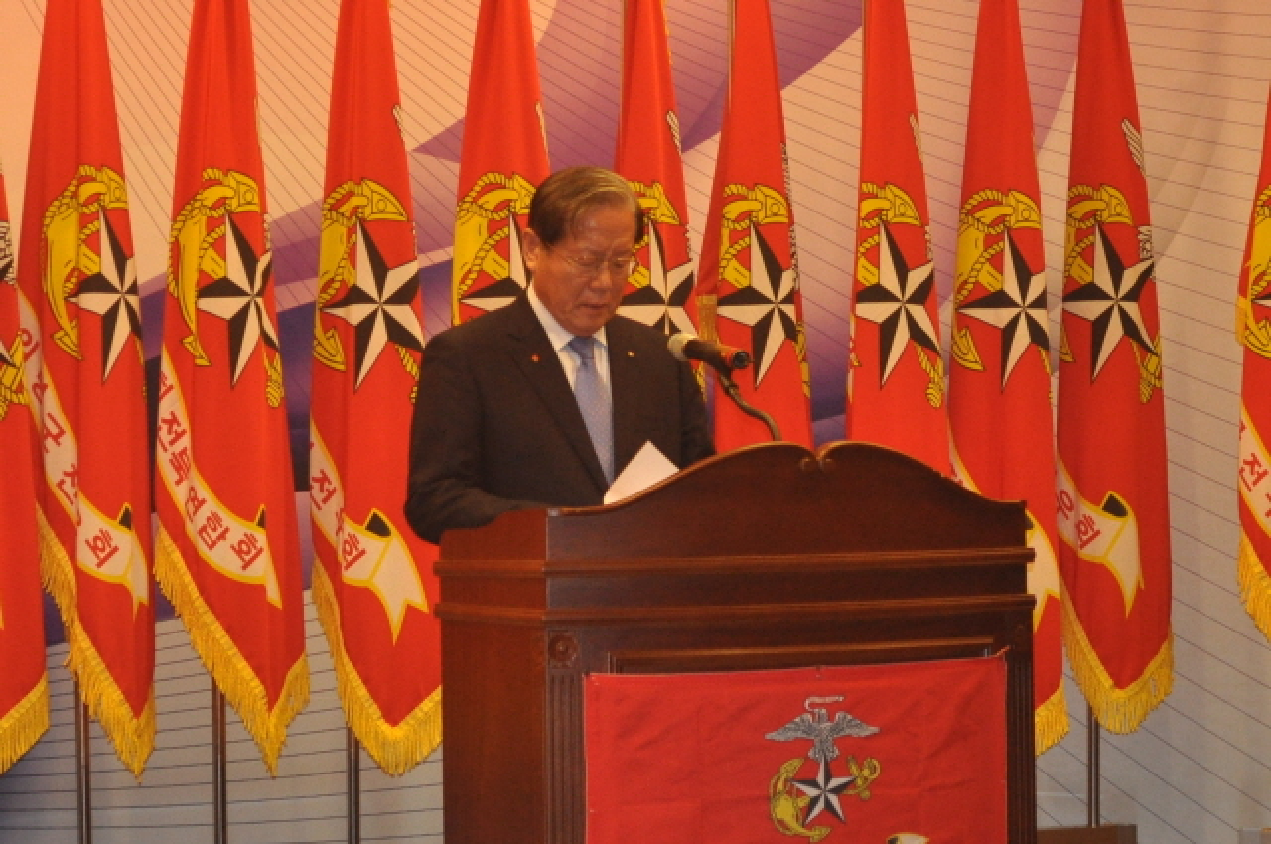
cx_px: 636
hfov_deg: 37.9
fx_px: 1851
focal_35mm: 52
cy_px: 422
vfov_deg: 25.7
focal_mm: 35
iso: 800
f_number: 4
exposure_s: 1/125
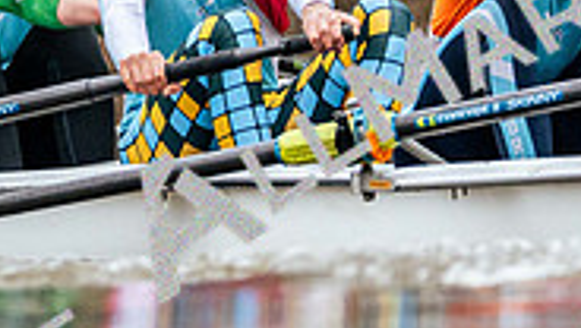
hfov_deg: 1.6
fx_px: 20359
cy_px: 5
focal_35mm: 1320
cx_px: -129
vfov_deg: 0.9
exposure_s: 1/2000
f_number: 6.3
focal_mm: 400
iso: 4000
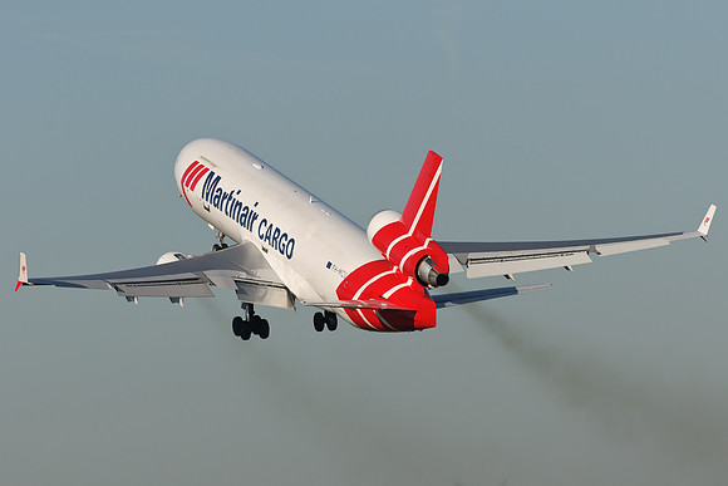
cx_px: 364
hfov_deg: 4.9
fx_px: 8495
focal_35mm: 420
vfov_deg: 3.3
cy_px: 243
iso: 200
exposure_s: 1/1250
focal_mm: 280
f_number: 8
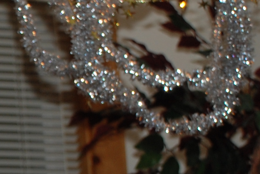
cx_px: -225
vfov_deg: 4.6
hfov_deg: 6.7
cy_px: 220
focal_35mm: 299
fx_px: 2162
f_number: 5.6
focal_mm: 40
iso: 200
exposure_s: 1/60
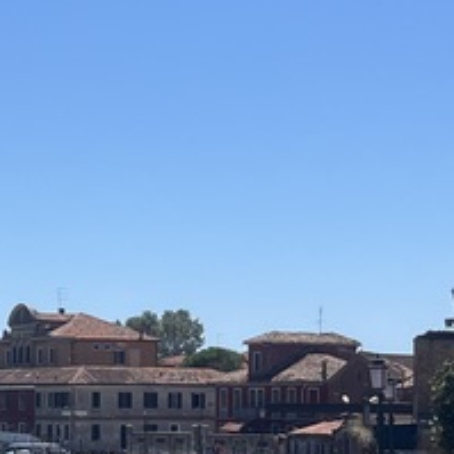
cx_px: -313
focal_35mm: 118
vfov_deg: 14.6
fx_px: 1751
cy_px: 427
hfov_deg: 13.5
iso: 50
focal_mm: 5.1
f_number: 1.6
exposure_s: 1/4854
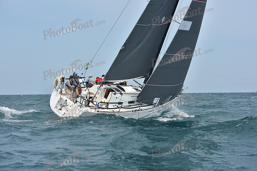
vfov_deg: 19.5
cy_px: 86
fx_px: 500
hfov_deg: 28.8
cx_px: 128
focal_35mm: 70
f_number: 10
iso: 250
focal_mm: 70
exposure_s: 1/800
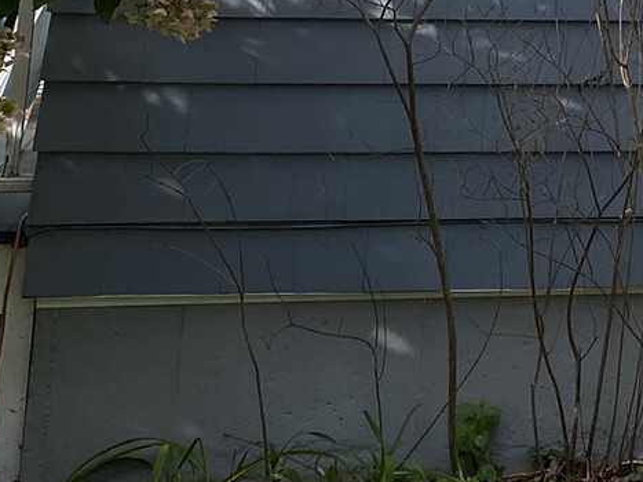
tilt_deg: +8.4
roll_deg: -3.0
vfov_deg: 11.7
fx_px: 2117
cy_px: -454
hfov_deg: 15.9
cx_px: 953
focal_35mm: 114
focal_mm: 4.25
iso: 32
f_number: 1.8
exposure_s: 1/728
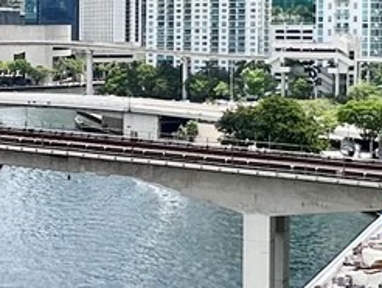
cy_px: 59
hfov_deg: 20.5
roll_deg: -0.8
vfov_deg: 16.2
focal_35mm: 91
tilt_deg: -2.5
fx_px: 1005
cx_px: -43
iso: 50
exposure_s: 1/1553
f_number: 2.2
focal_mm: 2.22
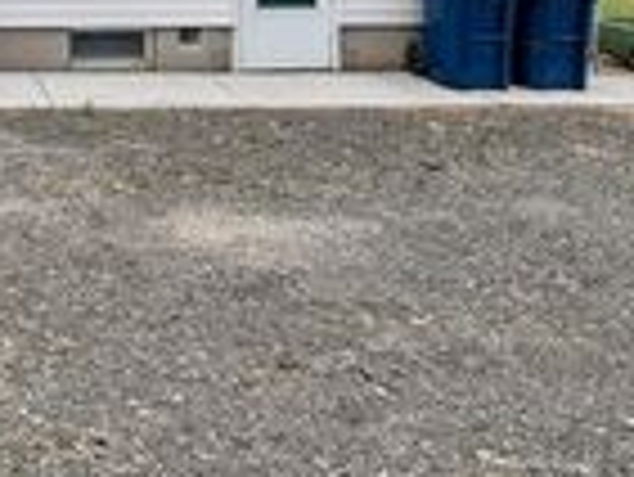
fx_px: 935
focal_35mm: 51
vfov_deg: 26.1
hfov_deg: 32.6
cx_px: -76
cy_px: -65
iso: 100
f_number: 9
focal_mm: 15
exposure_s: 1/100
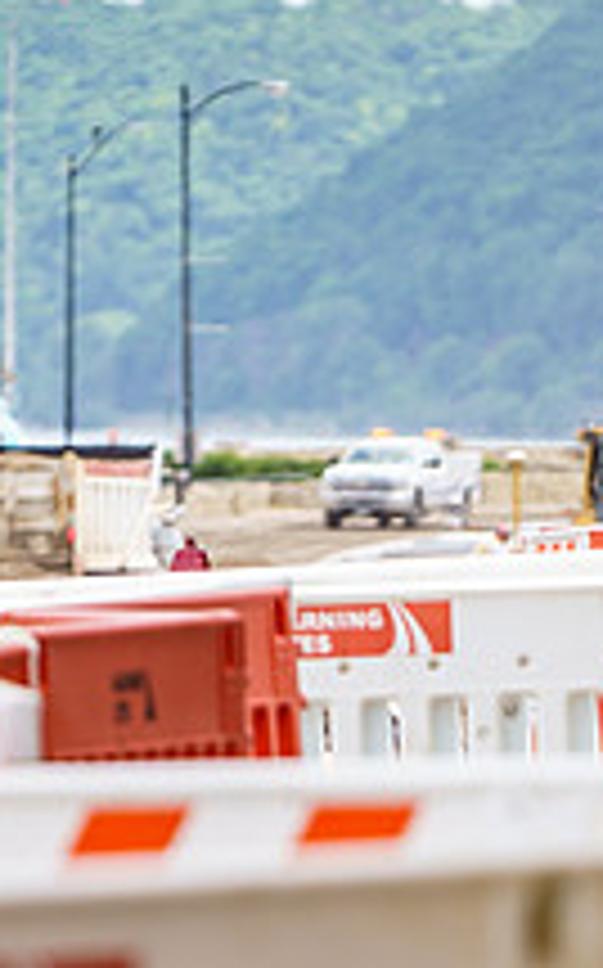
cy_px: 797
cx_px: 155
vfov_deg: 3.2
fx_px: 17494
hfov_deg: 2.0
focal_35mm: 664
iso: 200
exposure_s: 1/640
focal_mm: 200
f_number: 4
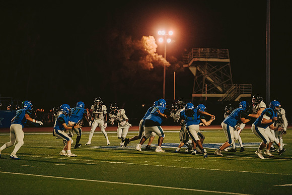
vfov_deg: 9.2
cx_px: 146
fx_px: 1217
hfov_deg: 13.7
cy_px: 98
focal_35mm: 150
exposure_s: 1/1000
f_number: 2.8
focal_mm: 150
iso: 2500
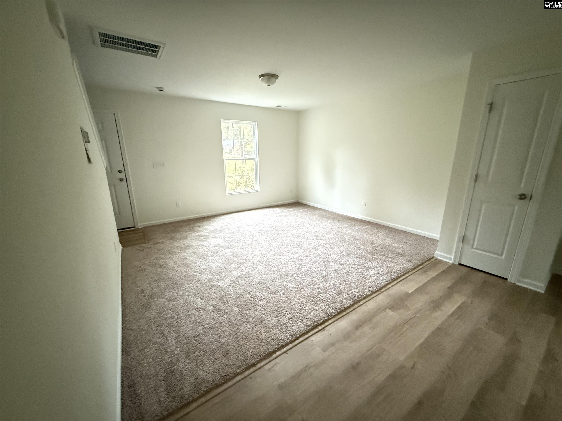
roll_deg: +0.2
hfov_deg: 102.1
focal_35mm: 14
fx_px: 227
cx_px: 281
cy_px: 210
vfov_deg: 85.7
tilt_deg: -13.6
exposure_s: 1/40
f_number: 2.2
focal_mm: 2.22
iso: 1600
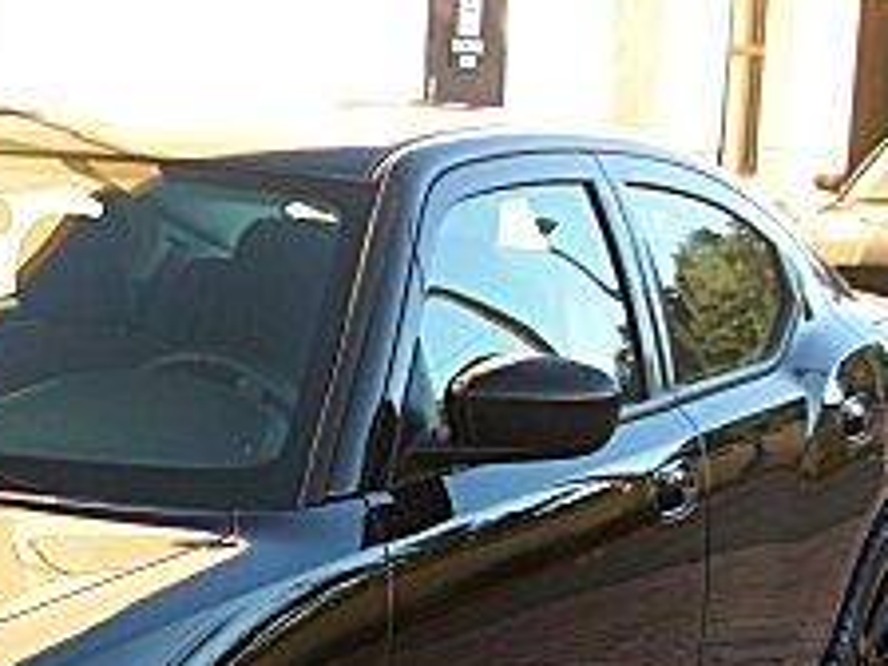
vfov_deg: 13.9
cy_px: 844
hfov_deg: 18.1
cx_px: -186
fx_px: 2642
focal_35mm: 103
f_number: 2.8
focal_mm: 6.3
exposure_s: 1/80
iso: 50
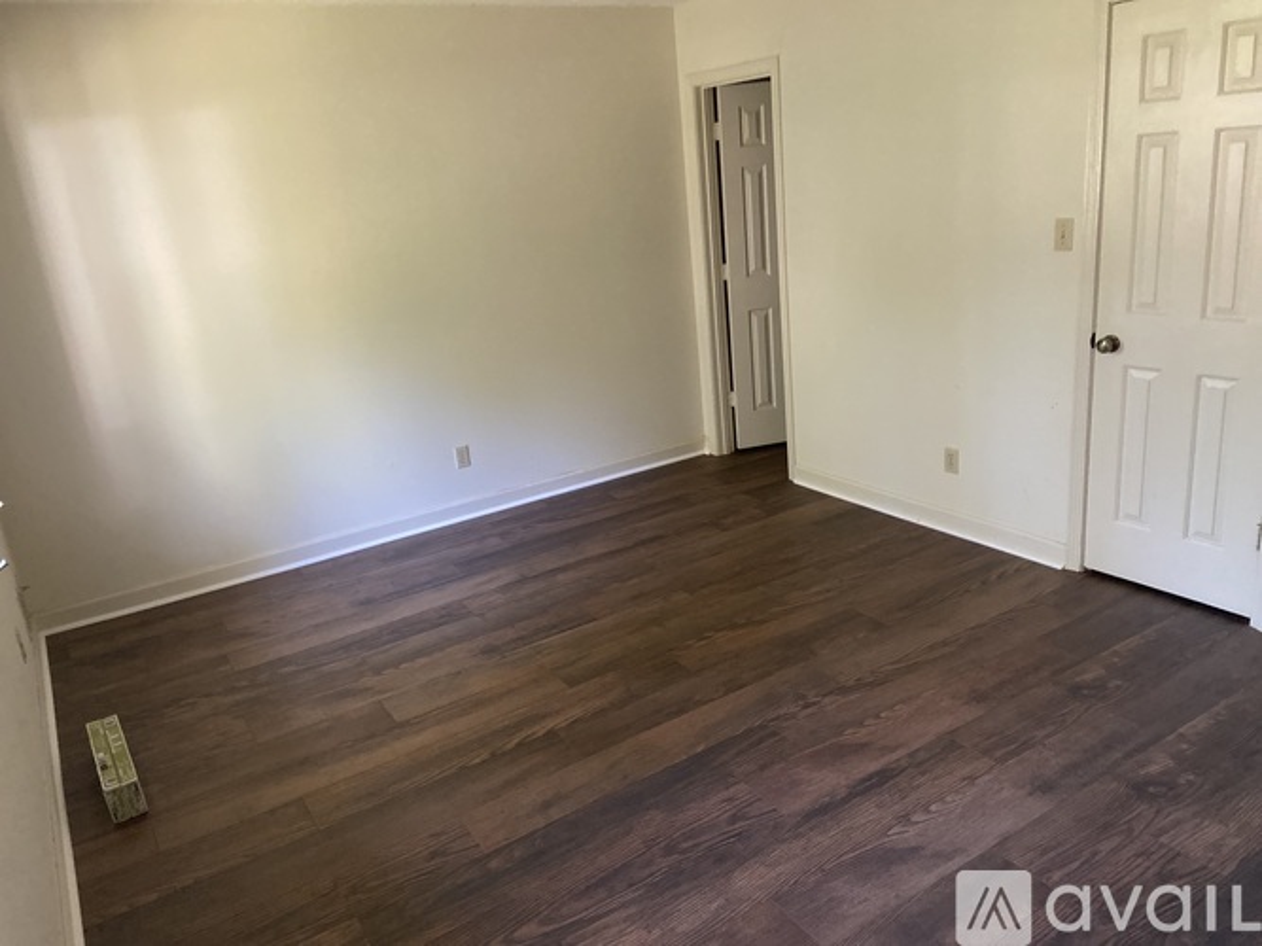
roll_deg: +6.5
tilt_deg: -15.3
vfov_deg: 53.0
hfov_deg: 67.3
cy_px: 473
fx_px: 948
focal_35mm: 26
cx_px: 631
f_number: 1.8
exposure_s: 1/60
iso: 400
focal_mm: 4.25
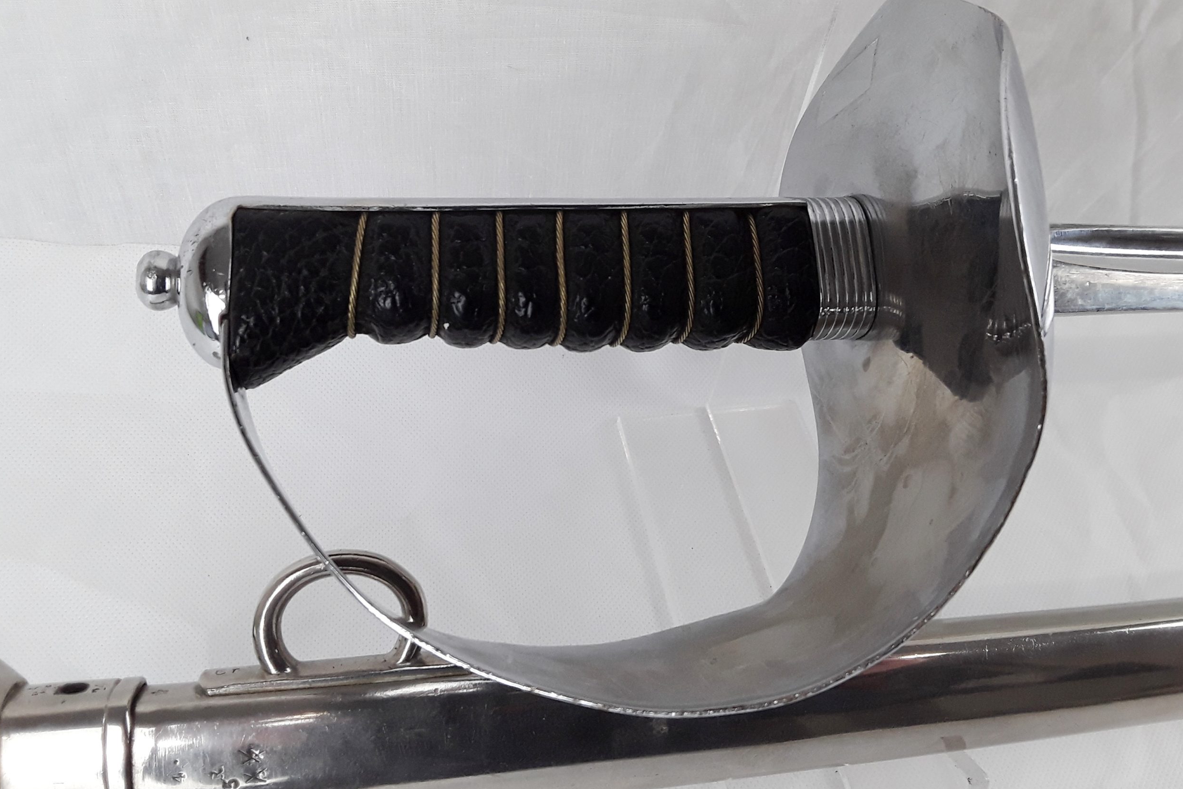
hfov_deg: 63.7
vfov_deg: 44.9
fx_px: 953
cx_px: 591
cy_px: 349
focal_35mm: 29
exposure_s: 1/60
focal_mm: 2.91
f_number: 1.9
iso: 50
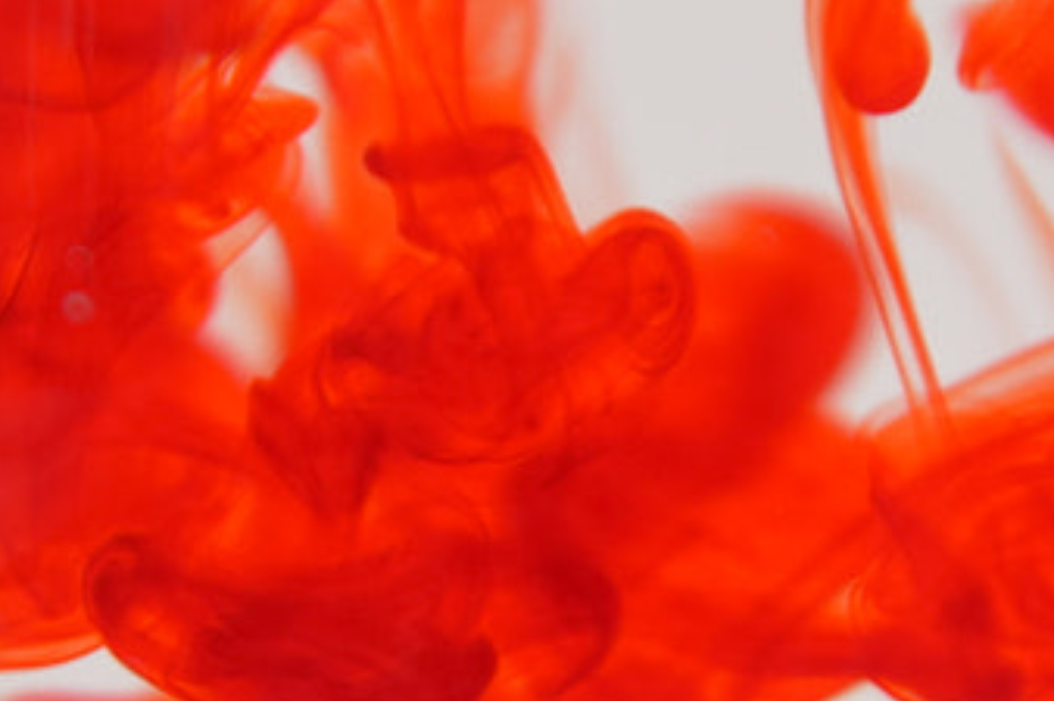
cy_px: 885
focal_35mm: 603
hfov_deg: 3.4
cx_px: 493
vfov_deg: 2.3
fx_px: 17656
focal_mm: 85
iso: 100
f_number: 5.6
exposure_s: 1/100
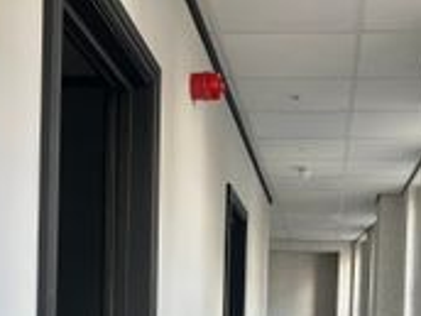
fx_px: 791
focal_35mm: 65
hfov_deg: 29.7
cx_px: 259
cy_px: 363
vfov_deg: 21.3
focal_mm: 3.99
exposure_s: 1/86
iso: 80
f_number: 1.8
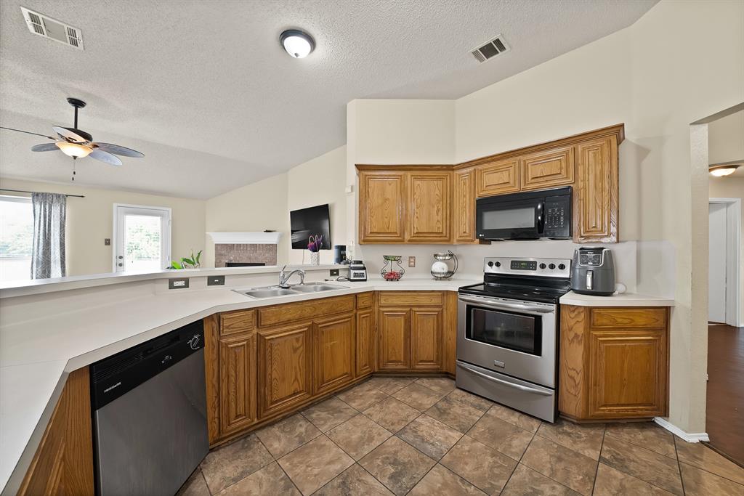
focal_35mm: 12
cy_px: 248
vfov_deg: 90.0
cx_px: 372
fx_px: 248
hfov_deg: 112.6
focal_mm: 12
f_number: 9
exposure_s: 1/1.67
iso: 640
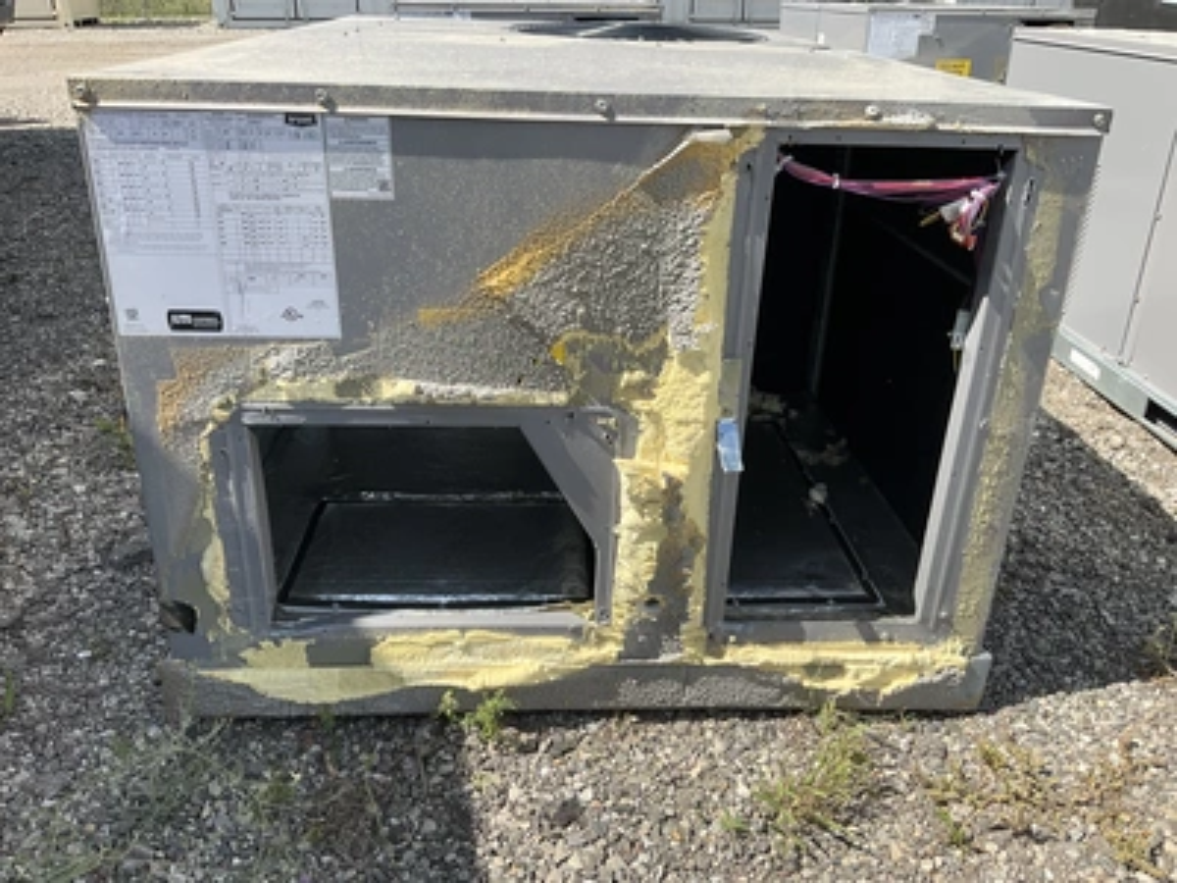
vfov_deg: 48.2
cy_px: 442
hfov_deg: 61.7
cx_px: 588
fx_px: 986
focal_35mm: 29
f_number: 1.8
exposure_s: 1/1342
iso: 25
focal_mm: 3
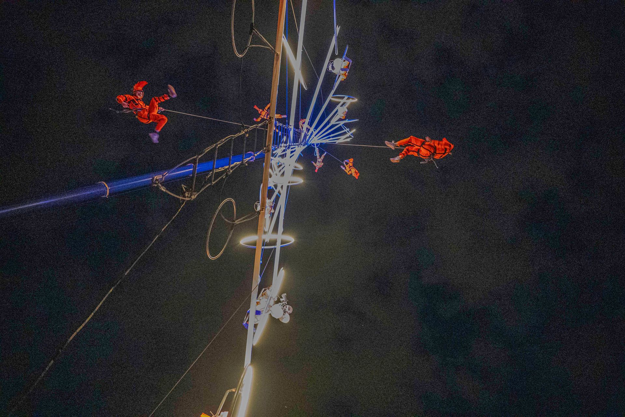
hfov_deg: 73.7
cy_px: 208
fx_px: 417
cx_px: 312
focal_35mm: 24
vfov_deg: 53.1
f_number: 4
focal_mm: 24
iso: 64000
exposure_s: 1/80
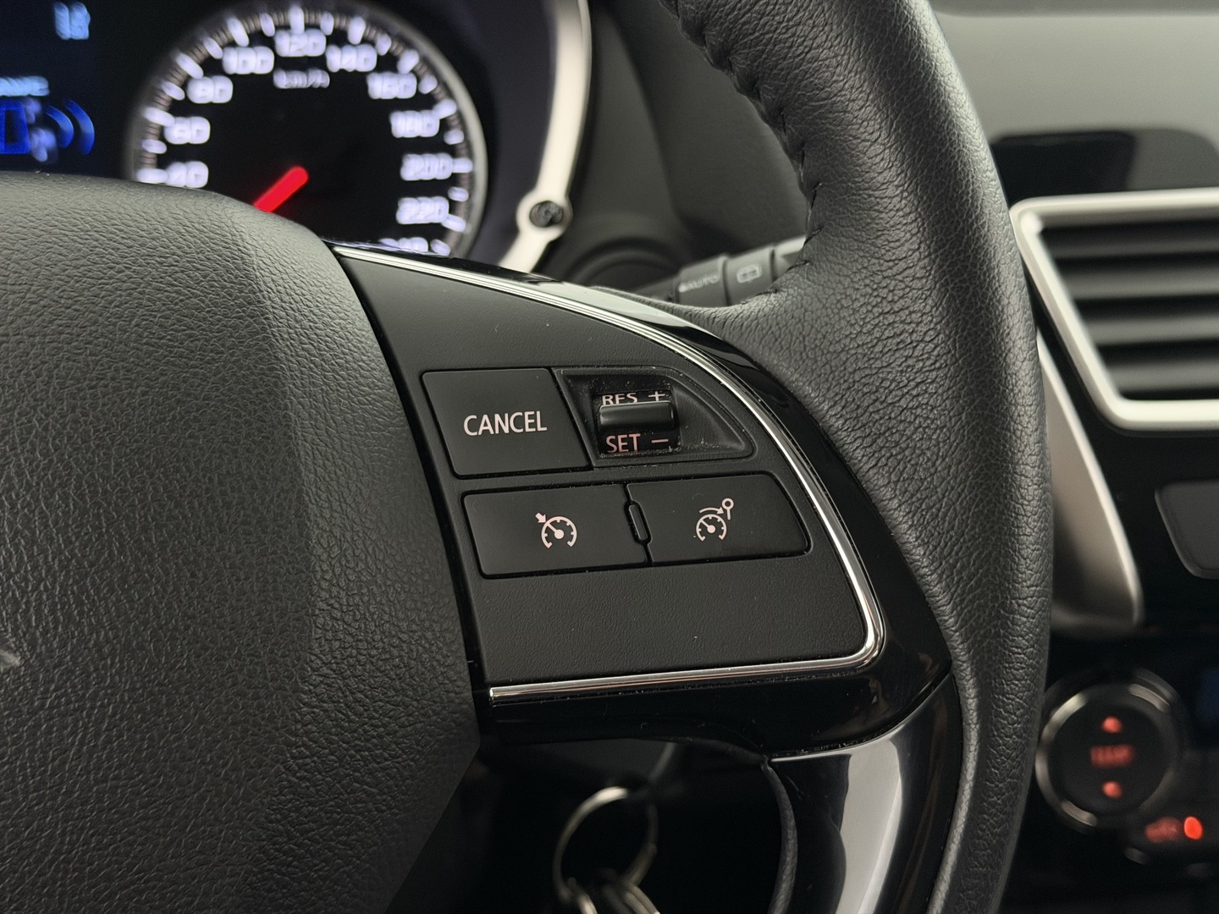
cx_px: 610
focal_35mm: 48
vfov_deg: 30.3
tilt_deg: -24.4
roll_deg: -1.7
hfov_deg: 39.7
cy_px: 457
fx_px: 1690
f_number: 1.78
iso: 500
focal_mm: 6.76
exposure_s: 1/33
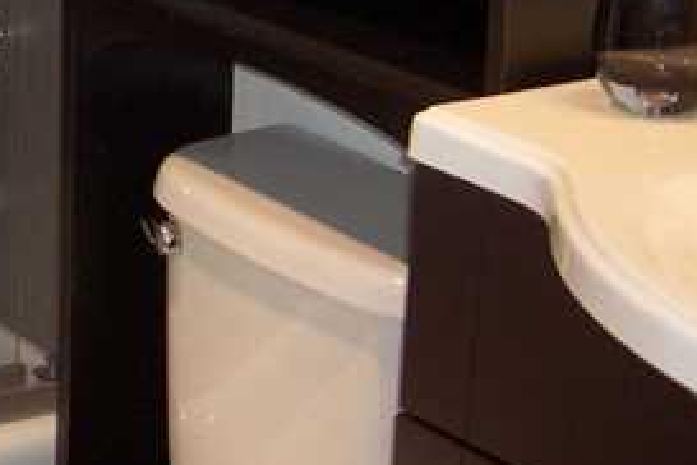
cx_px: -194
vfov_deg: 11.4
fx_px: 2304
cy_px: -41
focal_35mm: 119
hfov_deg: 16.3
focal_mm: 8
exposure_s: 1/60
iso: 100
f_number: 2.8
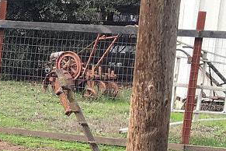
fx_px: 1042
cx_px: -333
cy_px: 162
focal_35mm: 166
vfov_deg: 8.2
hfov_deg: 10.5
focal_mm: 4.15
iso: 25
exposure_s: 1/265
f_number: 2.2
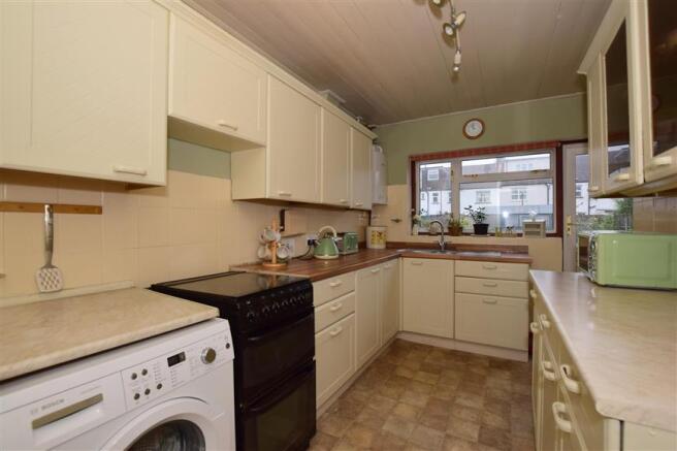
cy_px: 226
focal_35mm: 15
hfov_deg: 100.4
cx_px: 338
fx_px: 282
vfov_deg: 77.3
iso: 200
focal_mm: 10
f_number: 7.1
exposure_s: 1/30
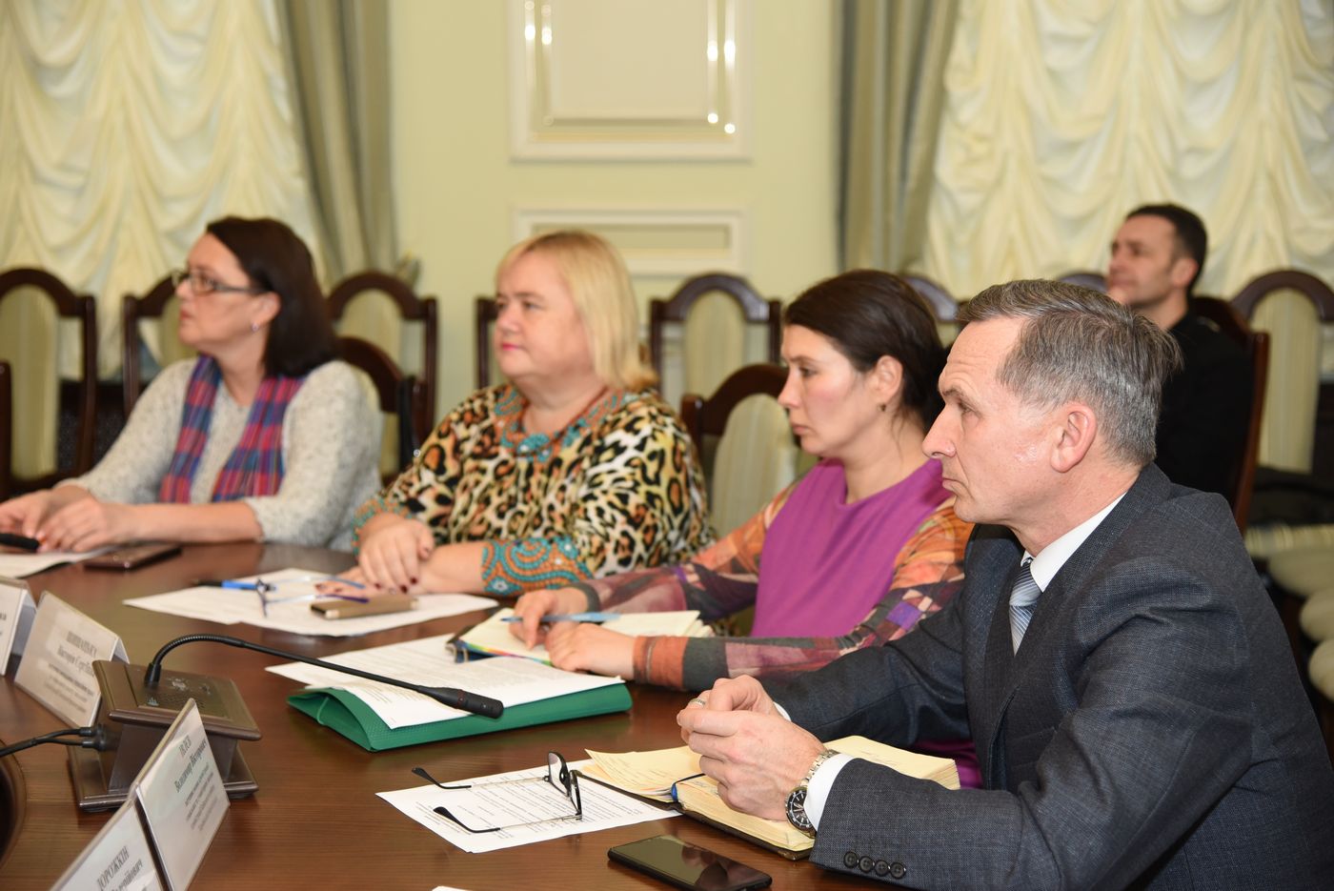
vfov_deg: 20.9
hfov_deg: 30.9
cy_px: 446
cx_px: 667
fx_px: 2410
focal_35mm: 65
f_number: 4
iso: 1250
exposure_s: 1/200
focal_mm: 65
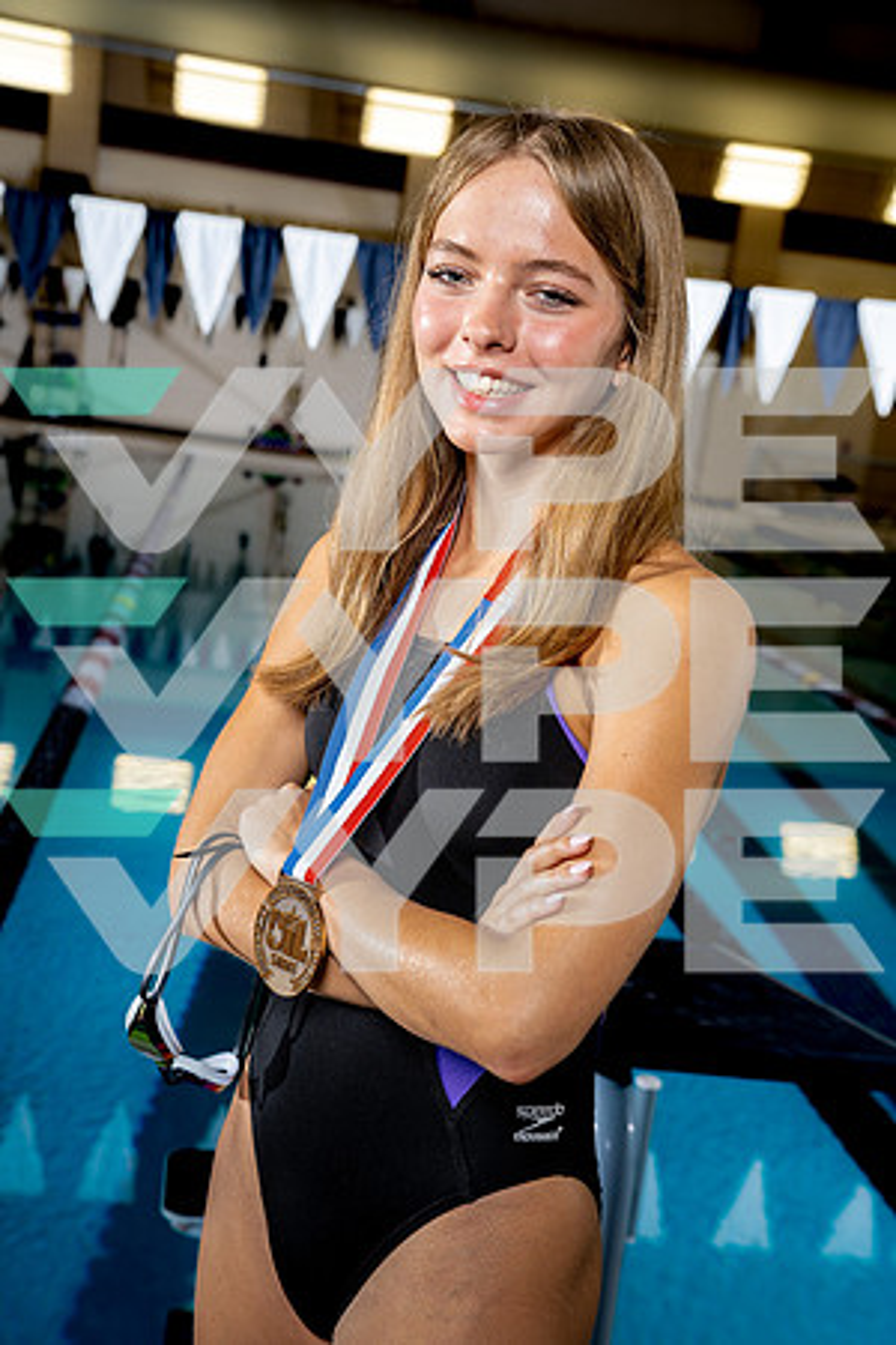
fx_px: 1755
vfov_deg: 41.9
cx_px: 448
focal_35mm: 47
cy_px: 672
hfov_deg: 28.6
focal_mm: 47
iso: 320
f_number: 5.6
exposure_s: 1/250
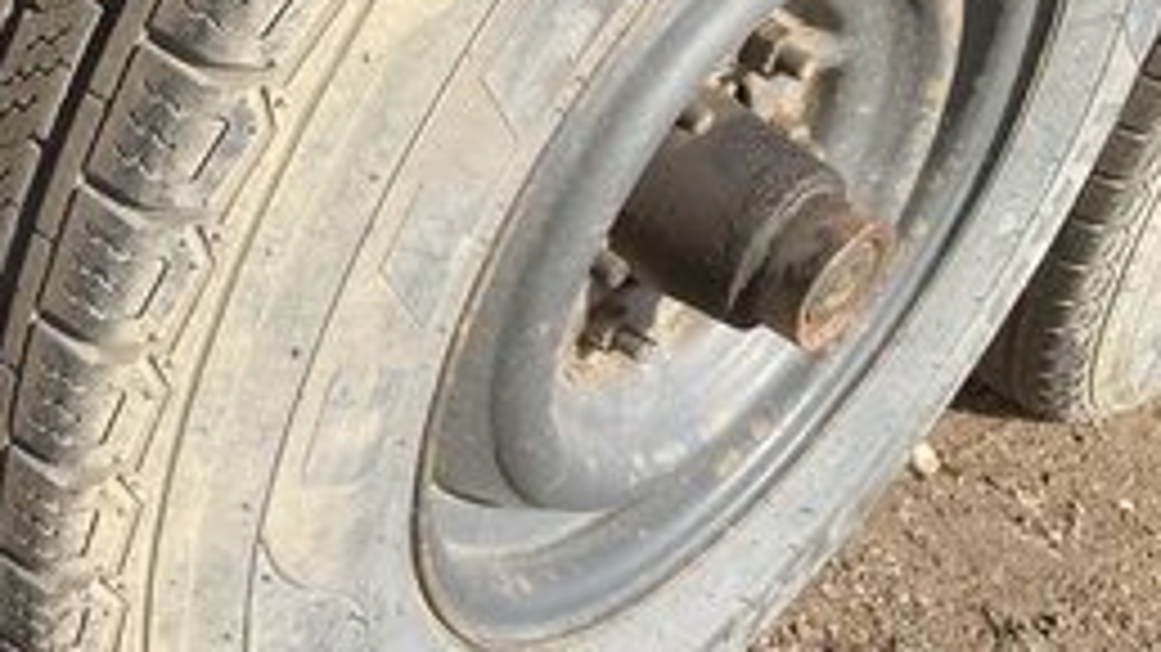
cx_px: 279
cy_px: 175
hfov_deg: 40.8
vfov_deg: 24.2
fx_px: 1508
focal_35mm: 49
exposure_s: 1/770
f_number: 1.8
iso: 25
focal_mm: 3
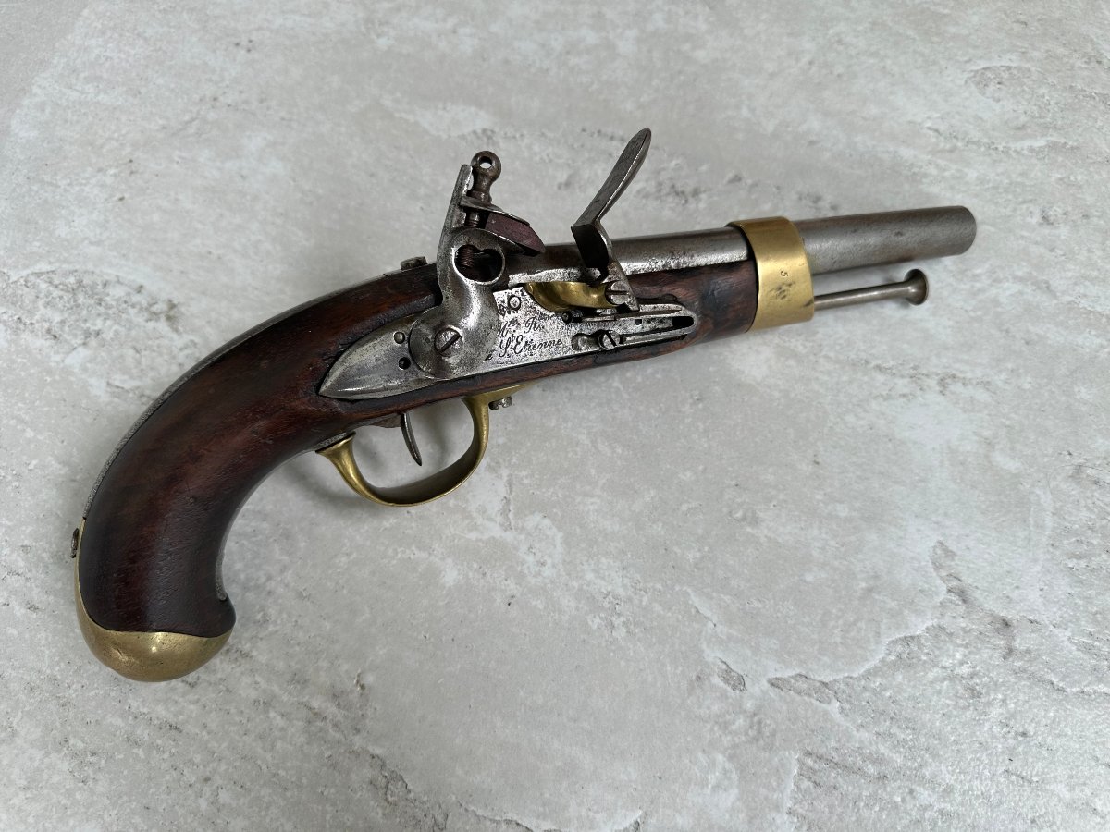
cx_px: 555
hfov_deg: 71.6
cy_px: 416
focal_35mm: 24
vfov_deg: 56.8
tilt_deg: -66.6
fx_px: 770
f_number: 1.78
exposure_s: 1/121
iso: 80
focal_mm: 6.86
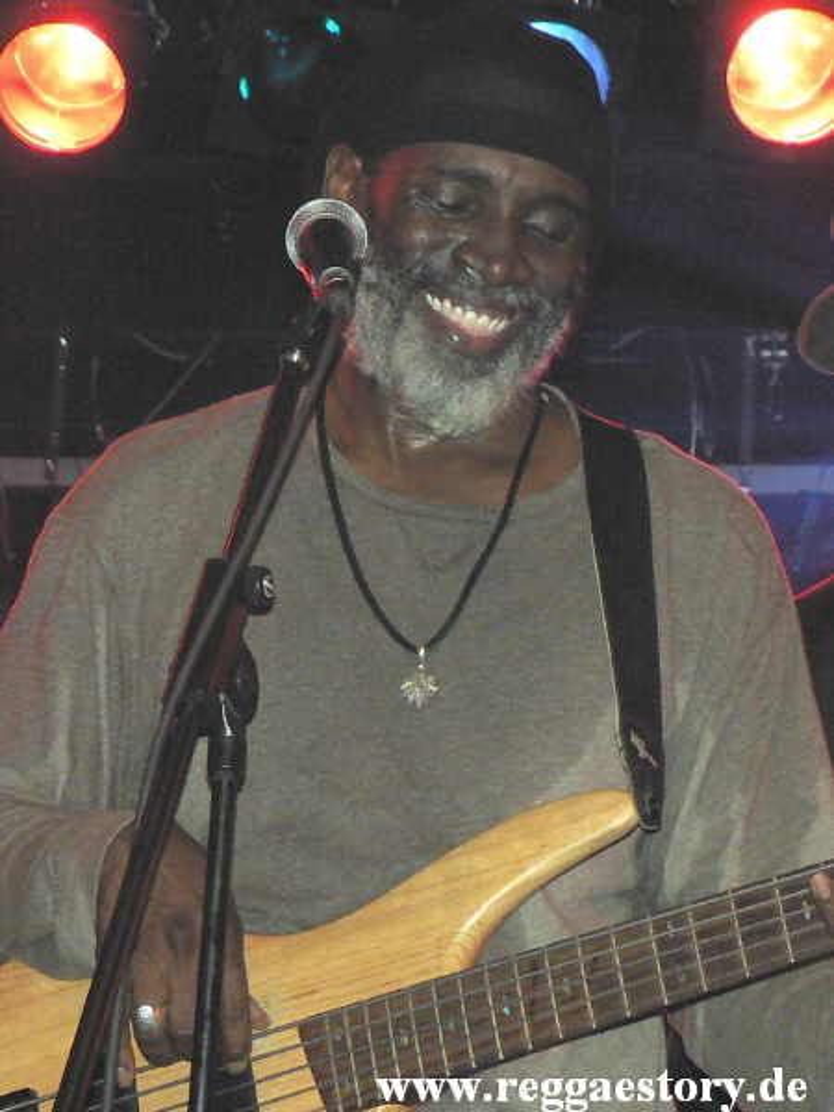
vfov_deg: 23.0
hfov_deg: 17.4
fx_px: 2731
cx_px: 417
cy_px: 556
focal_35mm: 85
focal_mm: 14.5
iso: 400
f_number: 3.2
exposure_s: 1/60
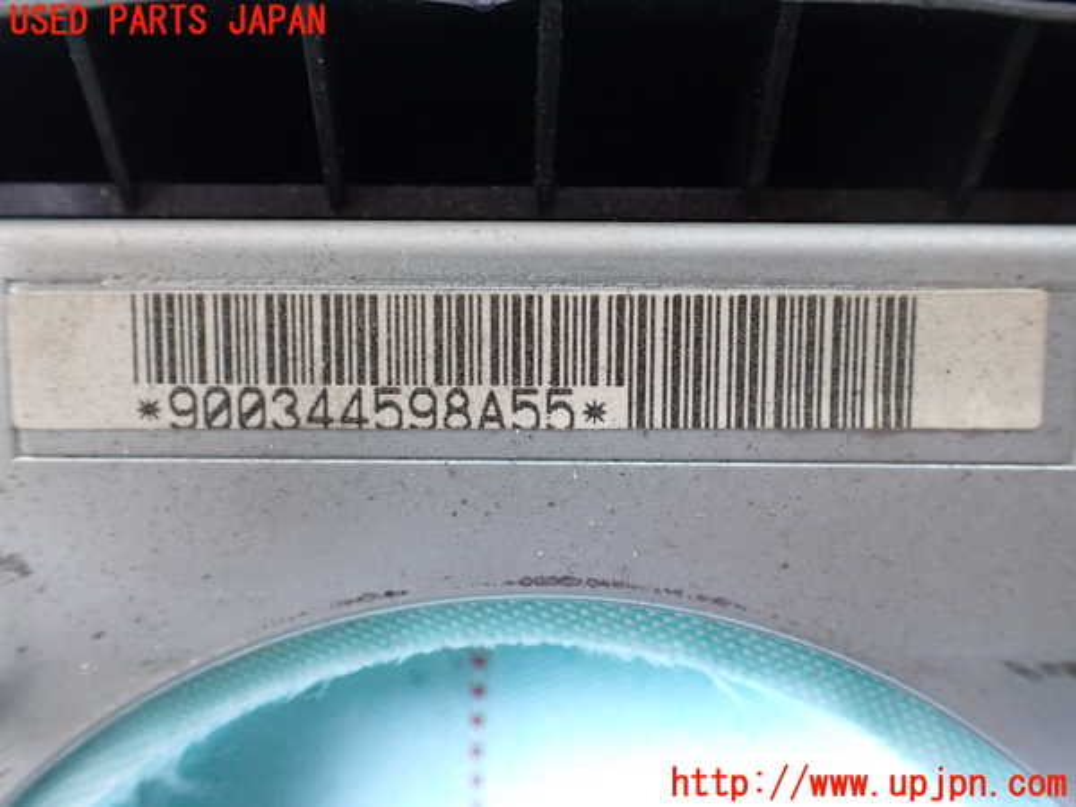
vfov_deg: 46.8
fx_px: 933
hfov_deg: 60.0
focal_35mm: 30
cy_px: 404
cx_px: 538
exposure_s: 1/60
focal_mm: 5.4
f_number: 2.3
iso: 800
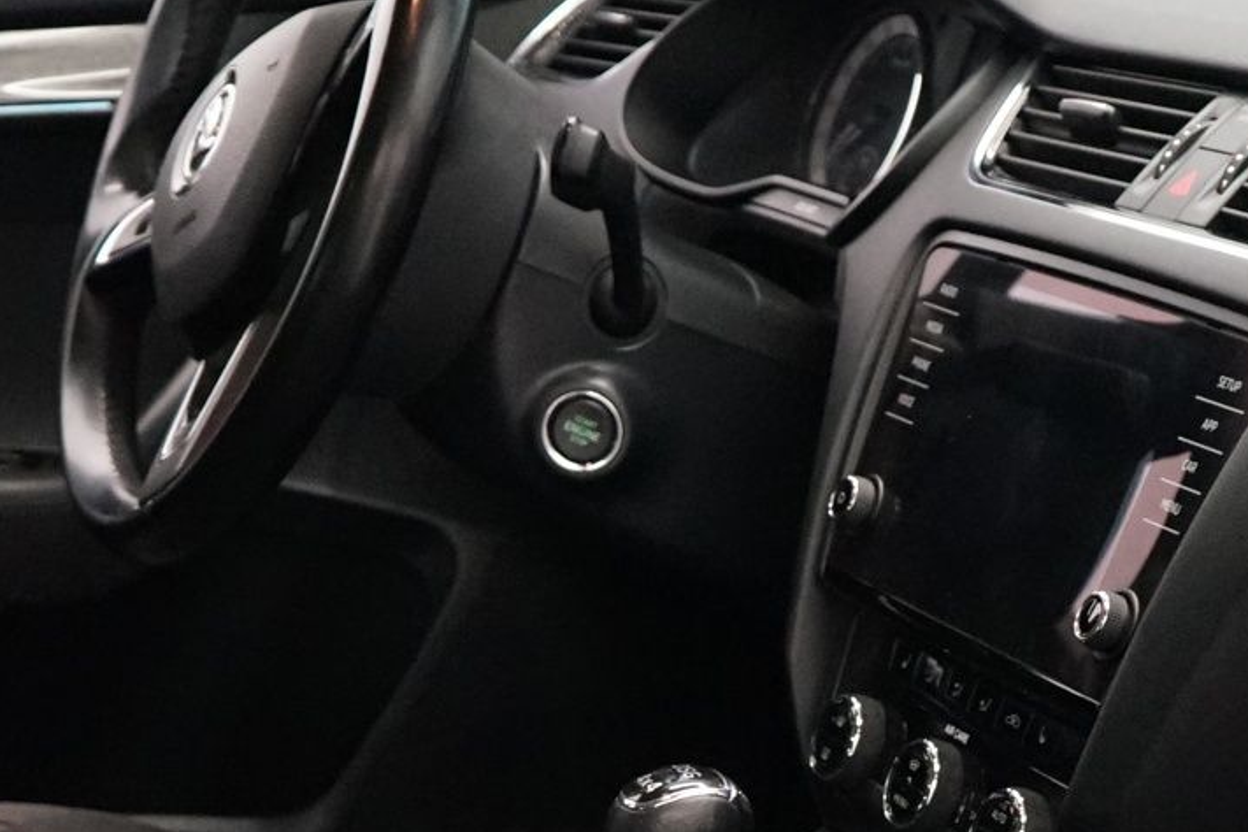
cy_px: 912
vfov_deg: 13.2
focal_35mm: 102
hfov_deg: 19.9
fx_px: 3536
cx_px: 857
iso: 5000
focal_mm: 29
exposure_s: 1/160
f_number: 3.5
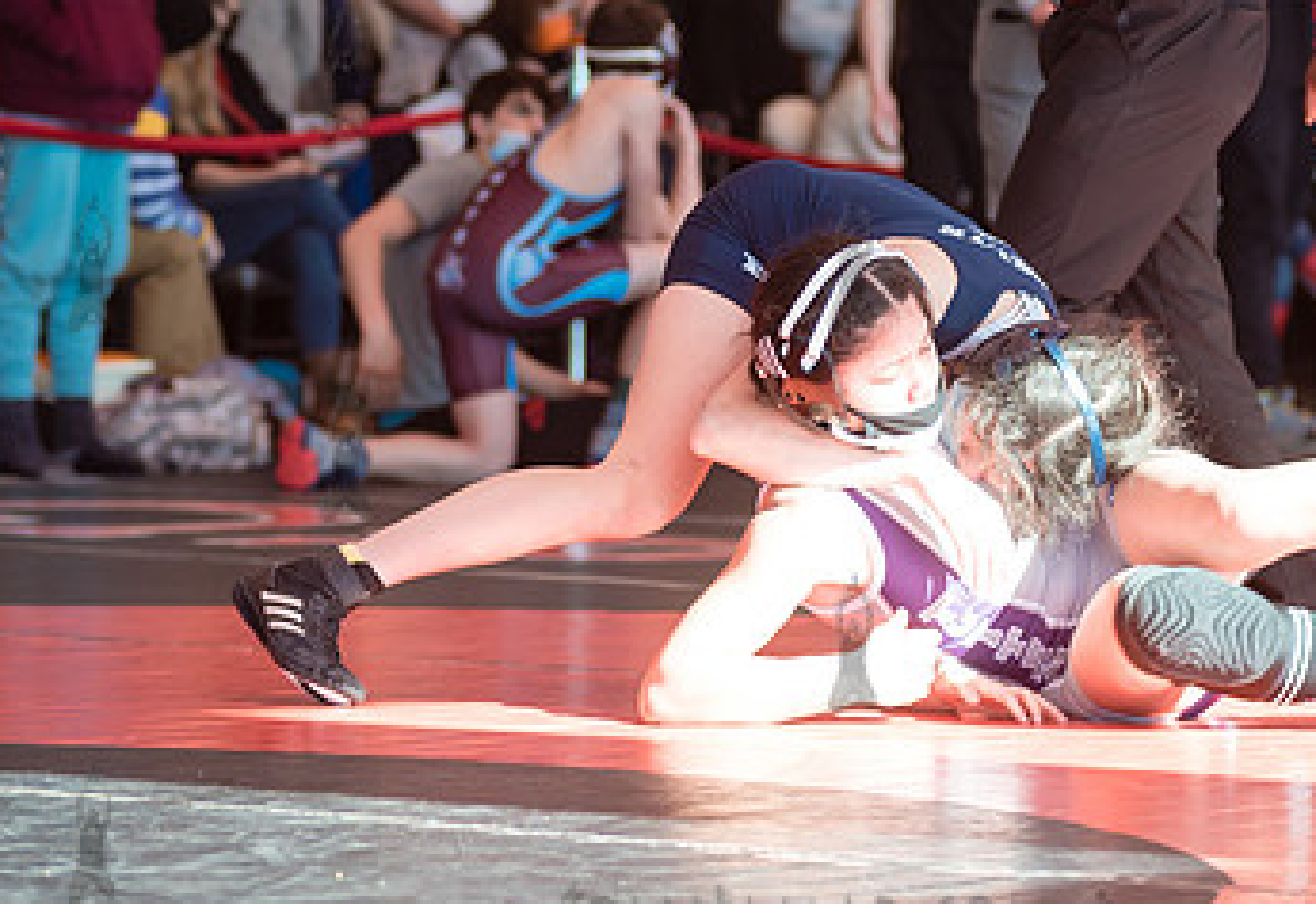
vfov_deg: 7.9
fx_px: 6568
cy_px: 358
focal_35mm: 178
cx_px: 671
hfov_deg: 11.4
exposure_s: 1/400
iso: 400
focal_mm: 92
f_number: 3.5
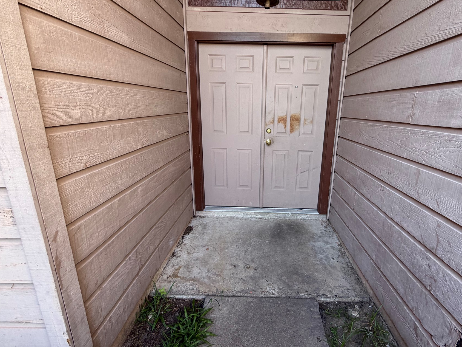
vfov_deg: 74.7
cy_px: 164
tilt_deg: -17.1
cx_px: 260
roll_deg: -0.6
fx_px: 227
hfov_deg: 90.6
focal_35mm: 17
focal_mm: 2.22
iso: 64
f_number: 2.2
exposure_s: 1/121
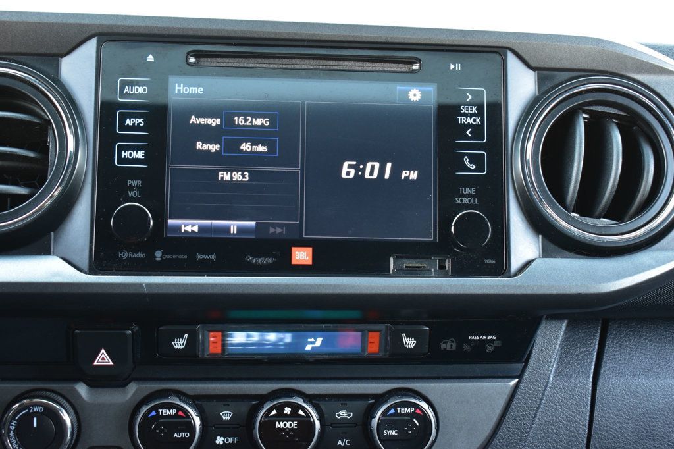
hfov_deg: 35.1
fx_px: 1067
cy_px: 224
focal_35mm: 57
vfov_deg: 23.8
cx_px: 337
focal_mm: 38
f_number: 6.3
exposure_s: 1/15
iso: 800
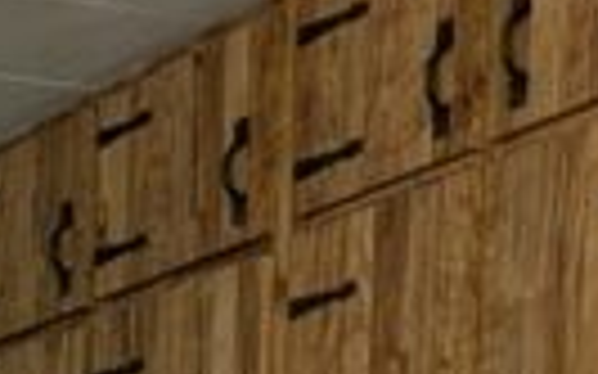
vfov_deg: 7.1
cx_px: -315
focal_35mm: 159
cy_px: 1255
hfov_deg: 12.5
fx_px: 2590
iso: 49
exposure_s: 1/24
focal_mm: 5.43
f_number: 1.89
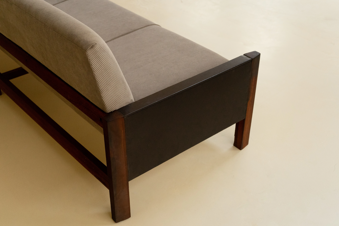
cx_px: 170
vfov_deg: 28.1
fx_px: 452
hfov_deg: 41.1
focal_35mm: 48
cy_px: 113
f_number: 5.6
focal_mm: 48
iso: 2500
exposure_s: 1/160
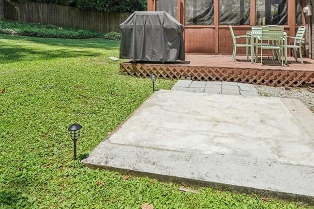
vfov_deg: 44.9
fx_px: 235
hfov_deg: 67.3
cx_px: 168
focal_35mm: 27
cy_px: 34
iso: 800
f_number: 8
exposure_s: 1/1600
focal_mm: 16
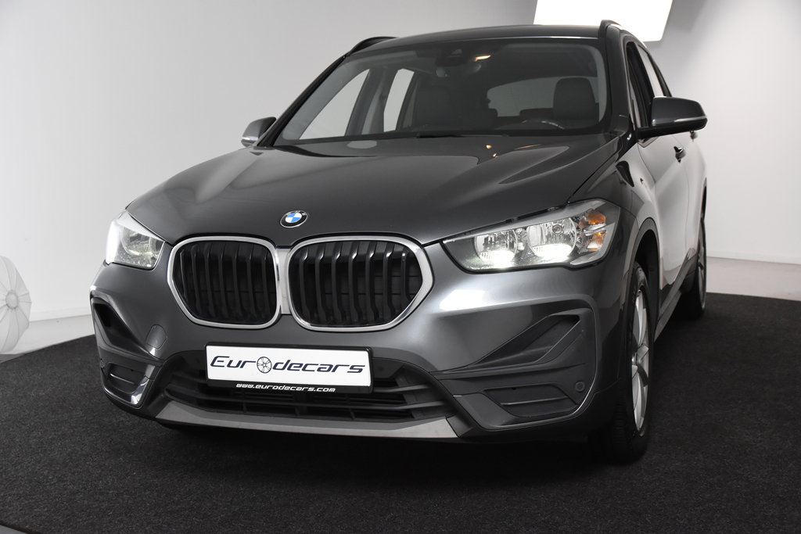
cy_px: 267
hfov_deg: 42.3
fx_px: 1035
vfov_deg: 29.0
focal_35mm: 46
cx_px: 400
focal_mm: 31
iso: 1600
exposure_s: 1/100
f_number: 5
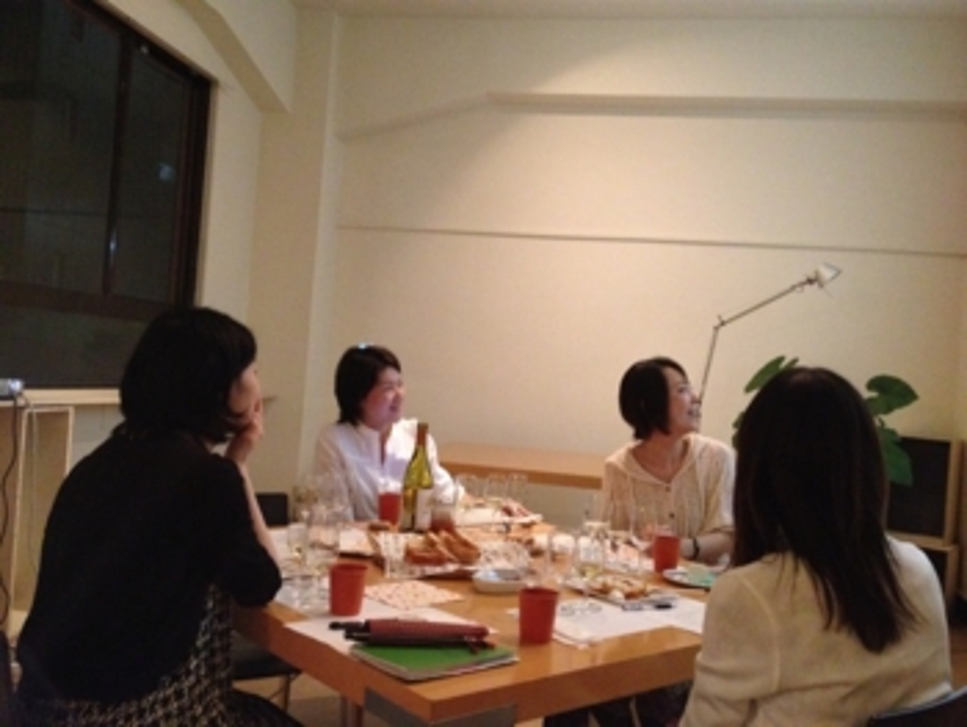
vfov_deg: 40.7
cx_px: 484
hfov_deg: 52.6
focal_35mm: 35
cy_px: 364
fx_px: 978
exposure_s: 1/15
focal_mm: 4.28
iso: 500
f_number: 2.4
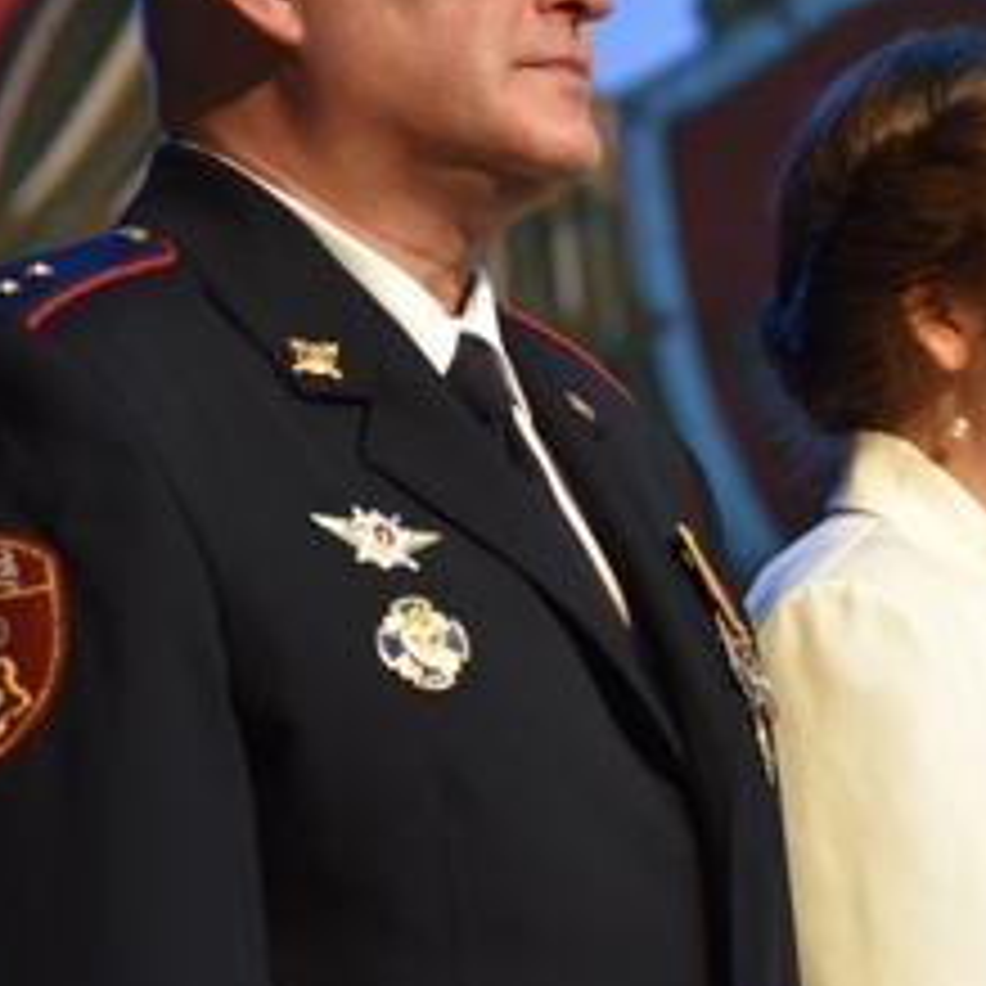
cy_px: 414
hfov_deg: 5.0
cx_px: 1056
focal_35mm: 349
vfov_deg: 5.0
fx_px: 11247
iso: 400
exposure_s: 1/60
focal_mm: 120
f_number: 4
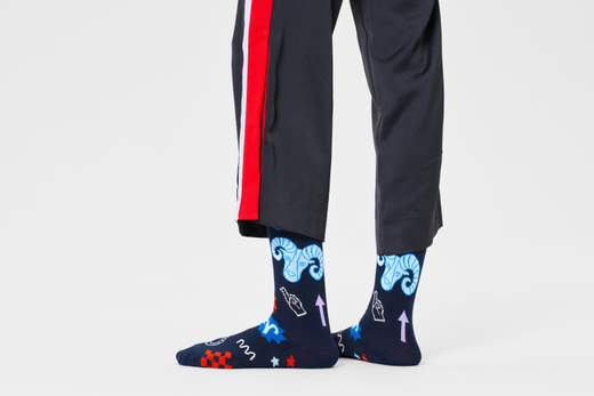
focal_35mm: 105
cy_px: 198
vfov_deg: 13.0
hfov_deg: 19.5
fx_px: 1733
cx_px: 297
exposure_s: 1/125
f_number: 11
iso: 100
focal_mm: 105
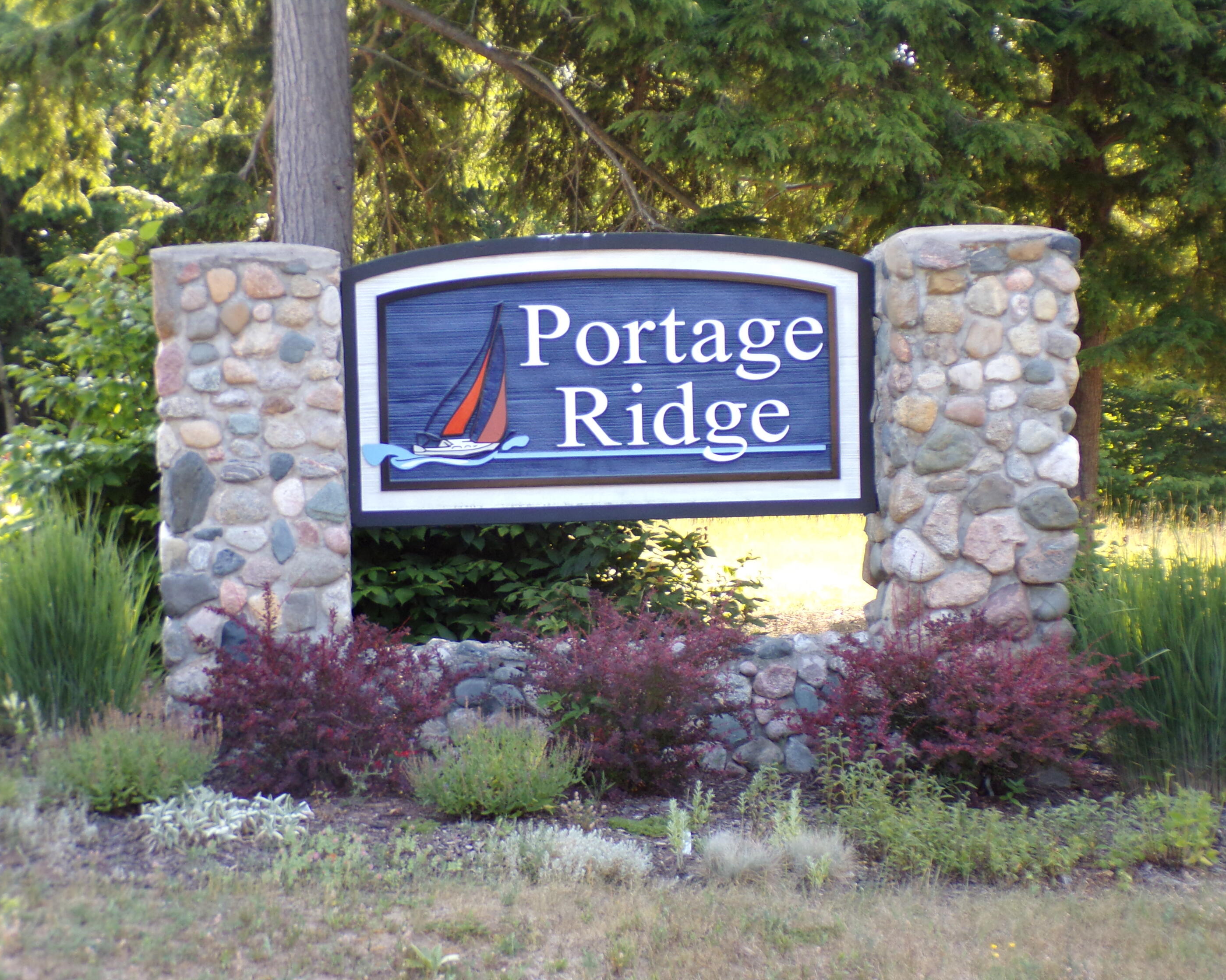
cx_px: 632
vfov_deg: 22.5
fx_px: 2467
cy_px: 488
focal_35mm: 68
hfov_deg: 27.9
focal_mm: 11.6
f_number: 3.8
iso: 128
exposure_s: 1/100
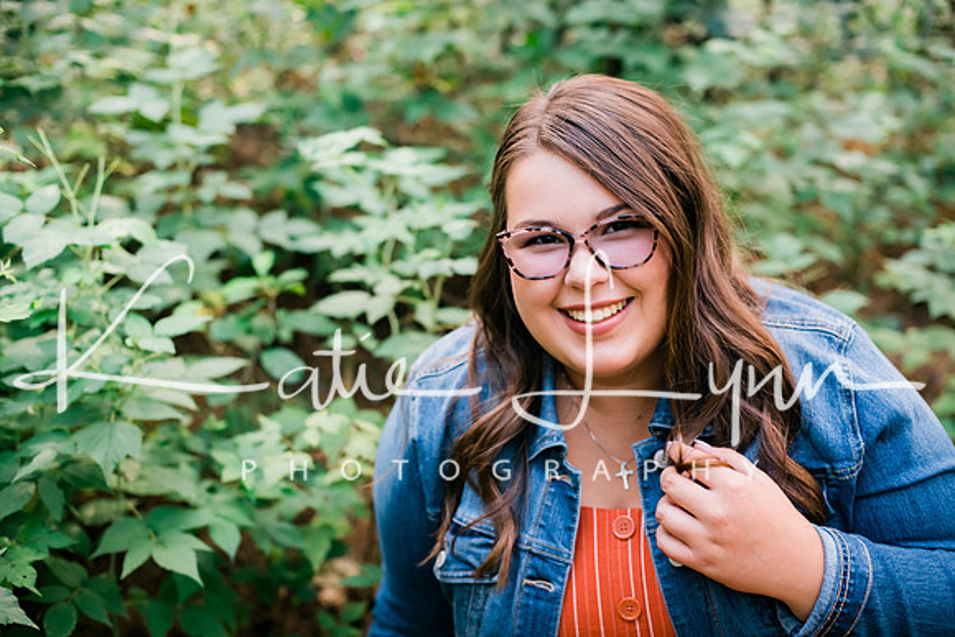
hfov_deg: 39.6
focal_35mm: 50
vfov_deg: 27.0
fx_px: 1327
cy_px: 318
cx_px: 478
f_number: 2.8
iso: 640
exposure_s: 1/250
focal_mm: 50
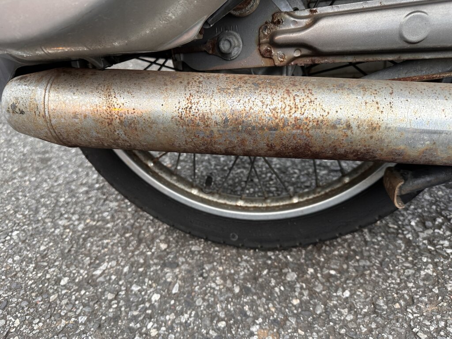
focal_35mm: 24
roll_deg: +9.6
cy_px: 170
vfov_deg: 56.8
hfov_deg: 71.6
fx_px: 313
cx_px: 226
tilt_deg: -31.0
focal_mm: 6.86
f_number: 1.78
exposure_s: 1/50
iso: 200
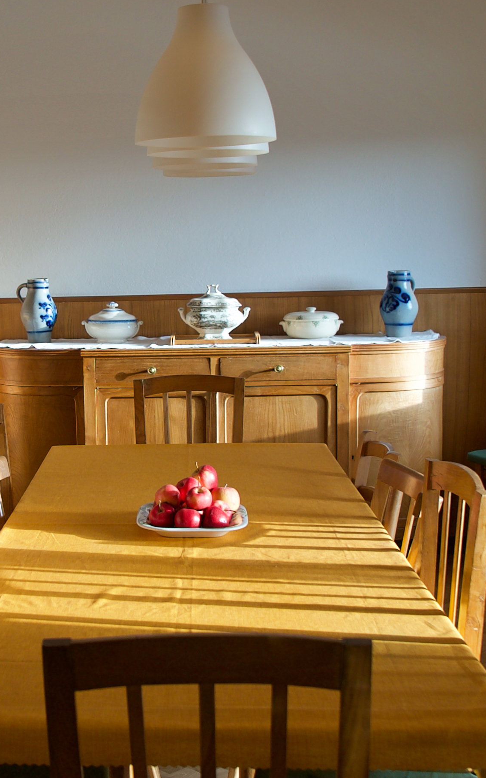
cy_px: 391
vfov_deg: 36.3
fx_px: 1187
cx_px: 83
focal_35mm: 56
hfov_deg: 22.8
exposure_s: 1/160
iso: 320
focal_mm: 24
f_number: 4
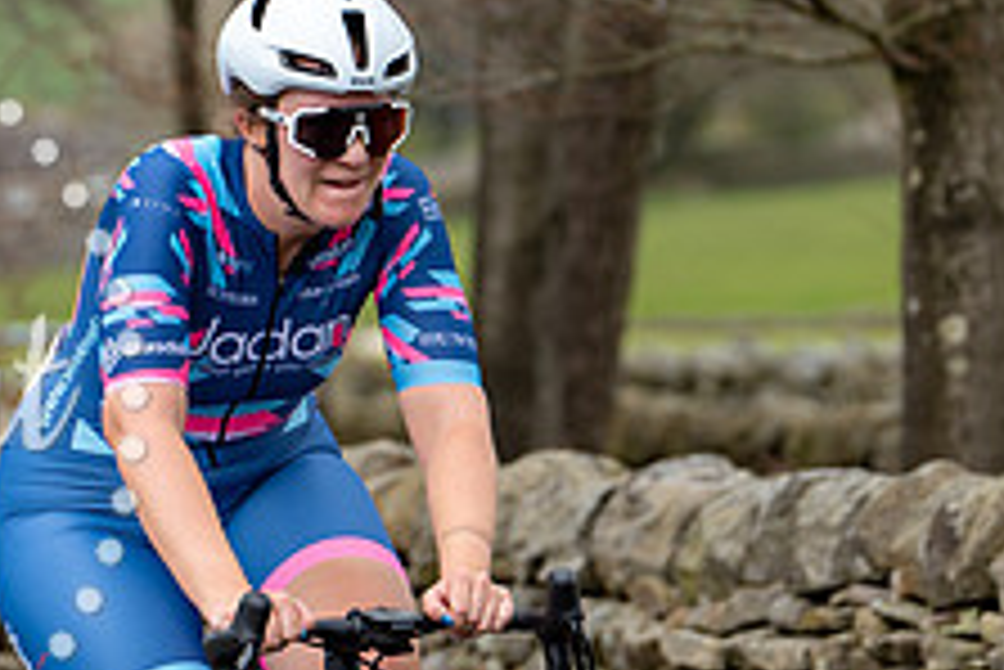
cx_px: 423
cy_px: 173
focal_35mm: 379
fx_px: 10576
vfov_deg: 3.6
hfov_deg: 5.4
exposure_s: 1/640
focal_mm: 146
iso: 200
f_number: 4
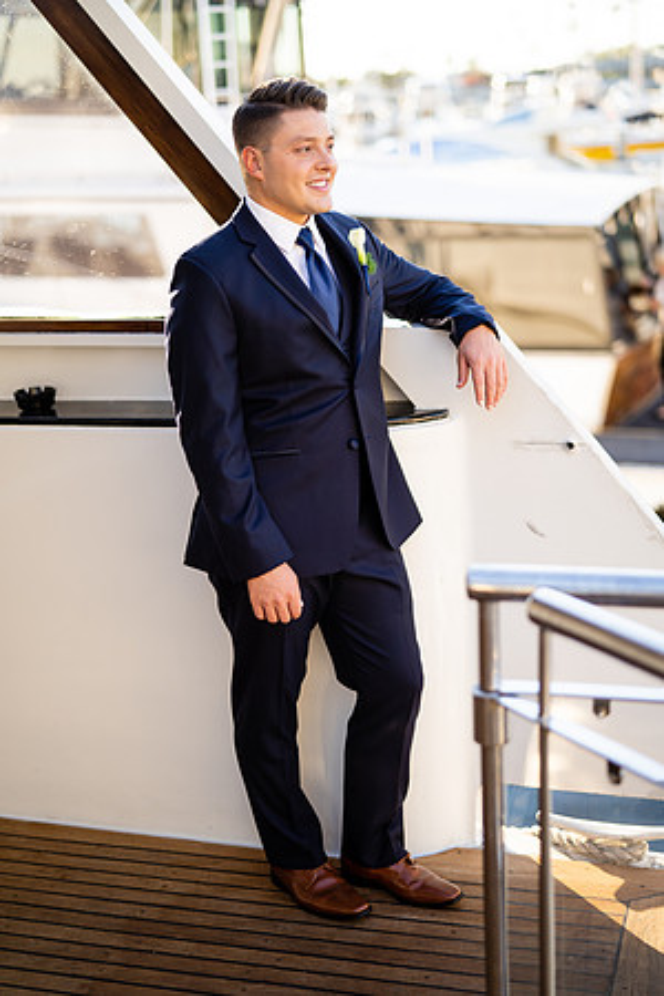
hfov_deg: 27.0
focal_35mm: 50
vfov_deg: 39.6
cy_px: 498
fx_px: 1383
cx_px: 332
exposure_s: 1/1250
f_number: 1.4
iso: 160
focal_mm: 50
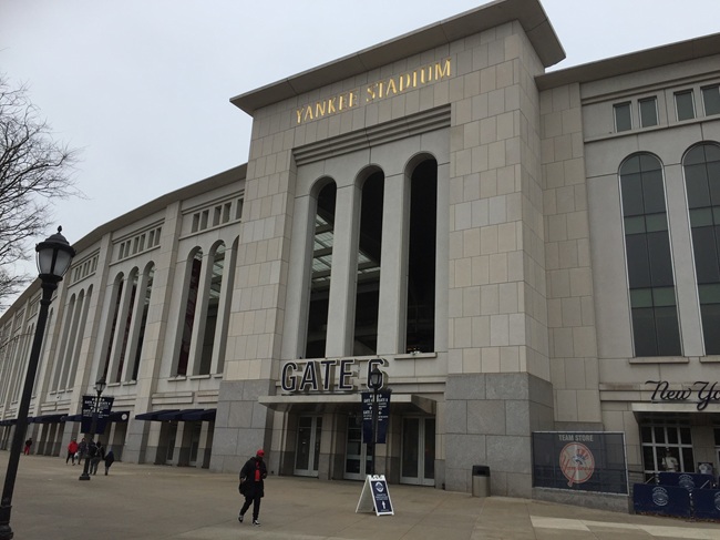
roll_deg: -2.9
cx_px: 360
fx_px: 603
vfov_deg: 48.2
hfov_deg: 61.7
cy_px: 270
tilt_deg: +16.9
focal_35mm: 29
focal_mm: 4.15
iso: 32
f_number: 2.2
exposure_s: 1/1014
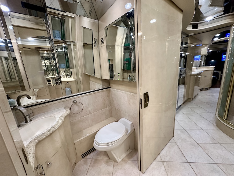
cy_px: 88
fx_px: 95
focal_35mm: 14
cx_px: 117
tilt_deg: -12.4
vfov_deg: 85.7
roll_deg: +4.3
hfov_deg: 102.1
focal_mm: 2.22
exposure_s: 1/60
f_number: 2.2
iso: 400
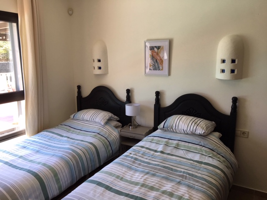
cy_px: 100
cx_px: 134
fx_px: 224
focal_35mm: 29
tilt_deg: -10.2
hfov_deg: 61.7
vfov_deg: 48.2
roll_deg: -0.1
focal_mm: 4.15
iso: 32
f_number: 2.2
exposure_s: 1/100
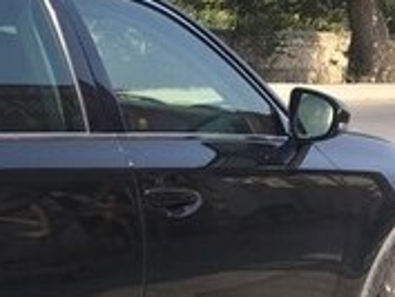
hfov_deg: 16.8
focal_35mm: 108
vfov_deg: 13.4
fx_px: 1233
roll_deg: -3.8
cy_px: 332
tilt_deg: -15.2
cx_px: -170
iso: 32
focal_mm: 4.15
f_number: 2.2
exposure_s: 1/824
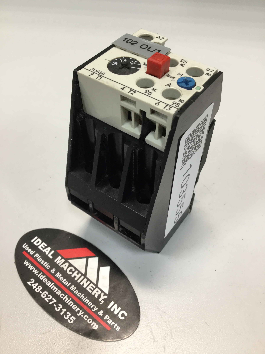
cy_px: 177
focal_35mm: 31
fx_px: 316
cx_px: 132
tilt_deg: -49.9
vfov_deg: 58.4
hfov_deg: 45.4
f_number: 2.4
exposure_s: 1/30
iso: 50
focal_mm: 3.3
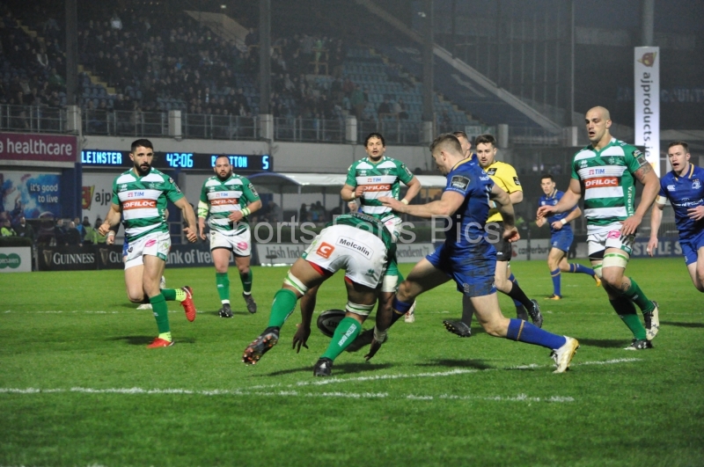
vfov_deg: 8.3
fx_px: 3222
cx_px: 352
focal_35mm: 165
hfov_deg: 12.5
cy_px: 234
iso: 3200
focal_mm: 110
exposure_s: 1/500
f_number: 4.8
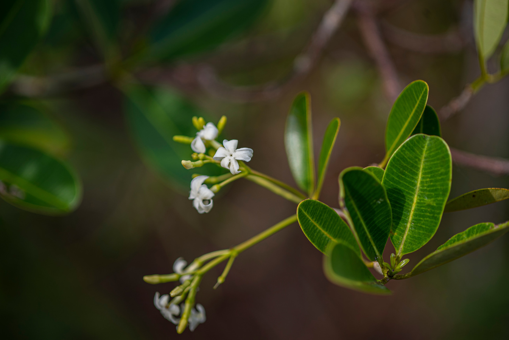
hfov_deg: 19.5
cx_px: 254
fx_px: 1484
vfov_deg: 13.0
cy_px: 170
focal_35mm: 105
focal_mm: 105
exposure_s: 1/1250
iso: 250
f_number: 3.2
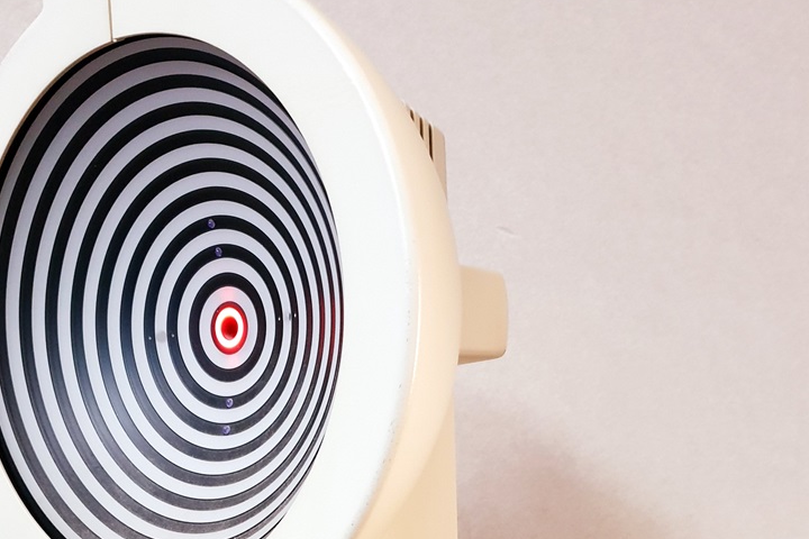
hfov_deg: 37.1
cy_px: 651
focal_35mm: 53
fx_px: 1191
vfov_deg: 23.3
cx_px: 271
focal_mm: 4.3
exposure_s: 1/50
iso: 250
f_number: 1.5
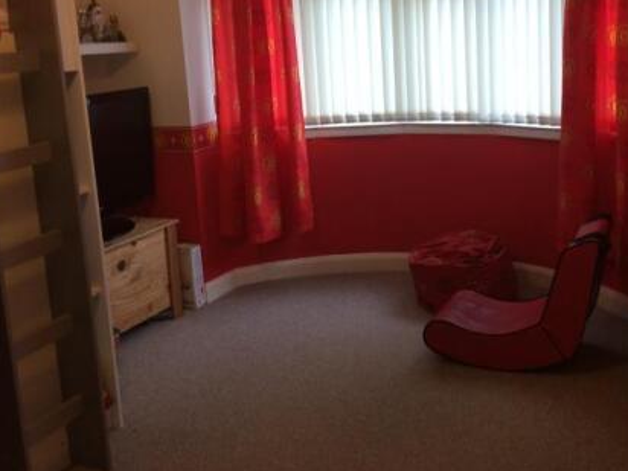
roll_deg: +3.3
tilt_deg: -9.6
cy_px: 150
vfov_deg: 34.7
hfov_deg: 45.5
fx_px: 744
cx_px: 383
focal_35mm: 41
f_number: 2.2
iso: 125
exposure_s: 1/33
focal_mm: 4.15
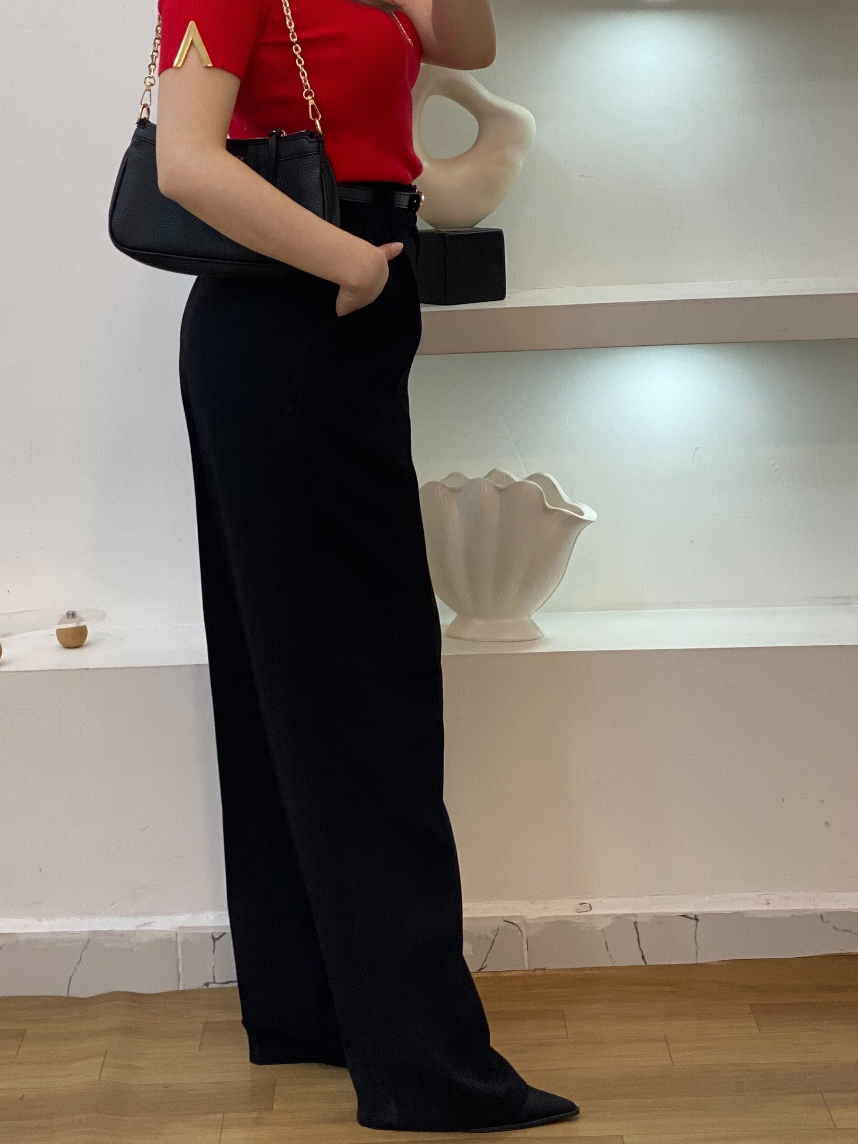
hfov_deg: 18.4
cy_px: 371
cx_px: 307
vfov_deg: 24.3
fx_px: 2644
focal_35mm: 80
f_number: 2
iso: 80
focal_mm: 6
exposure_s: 1/100
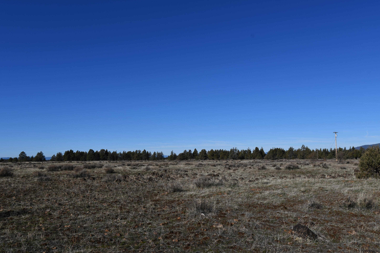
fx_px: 327
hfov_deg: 60.3
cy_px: 130
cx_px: 187
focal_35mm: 31
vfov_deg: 42.3
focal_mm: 20
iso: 100
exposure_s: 1/400
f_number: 10
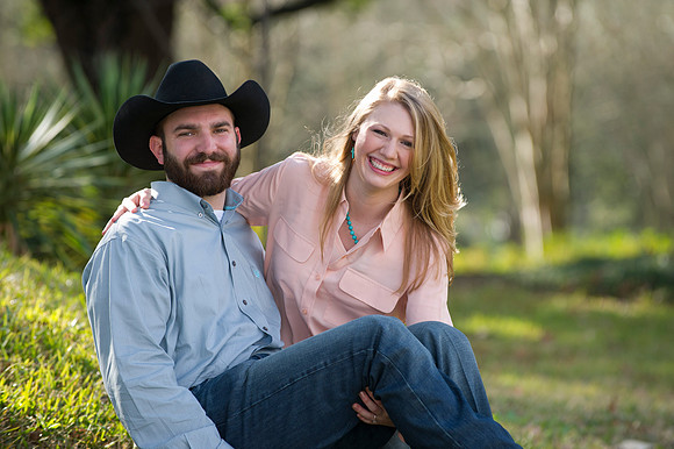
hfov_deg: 10.3
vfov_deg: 6.9
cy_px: 224
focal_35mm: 200
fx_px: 3742
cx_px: 337
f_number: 3.5
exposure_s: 1/250
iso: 250
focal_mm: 200
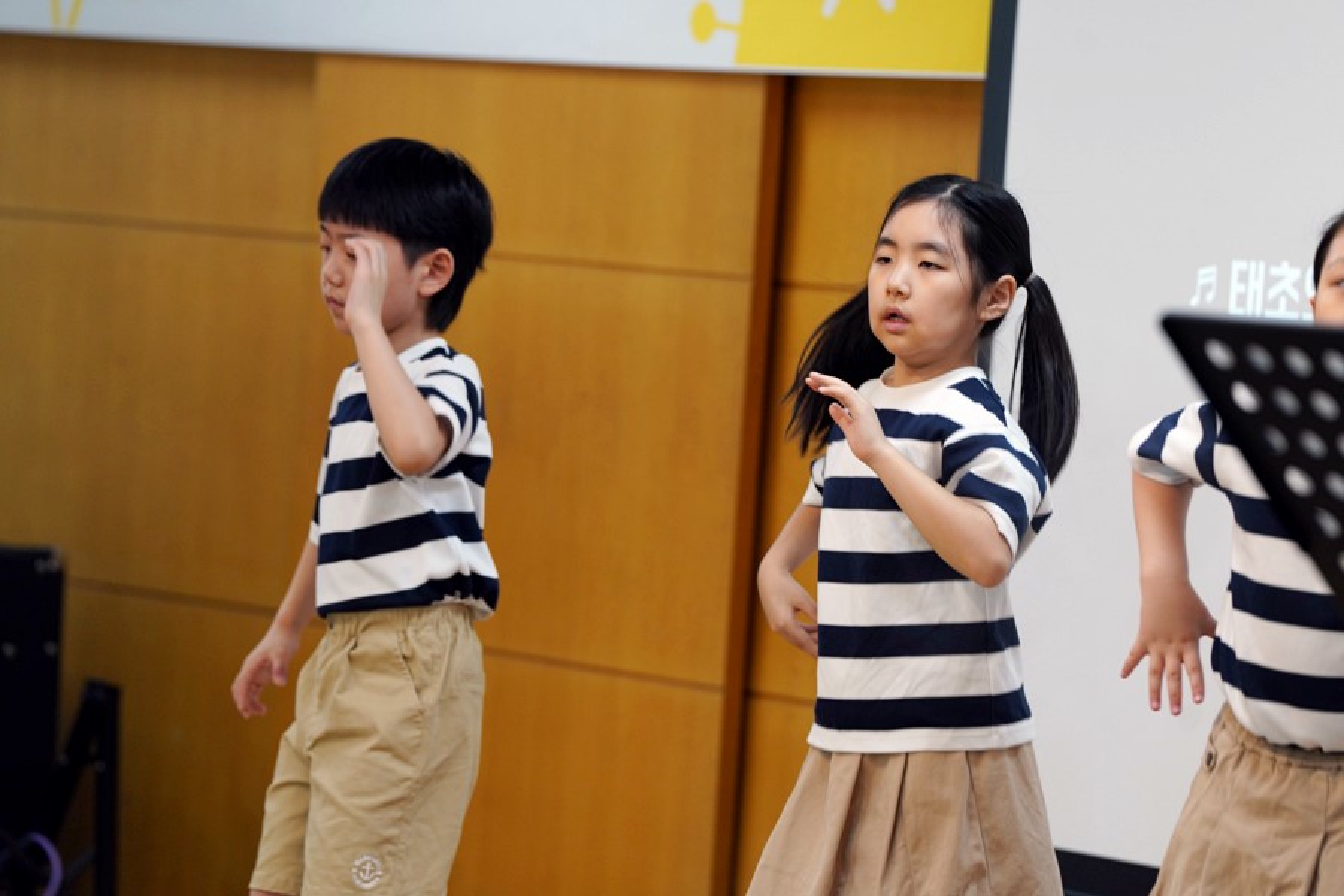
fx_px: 7466
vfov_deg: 6.9
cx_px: 672
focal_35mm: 200
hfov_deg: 10.3
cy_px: 448
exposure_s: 1/250
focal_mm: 200
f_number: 4
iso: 1250
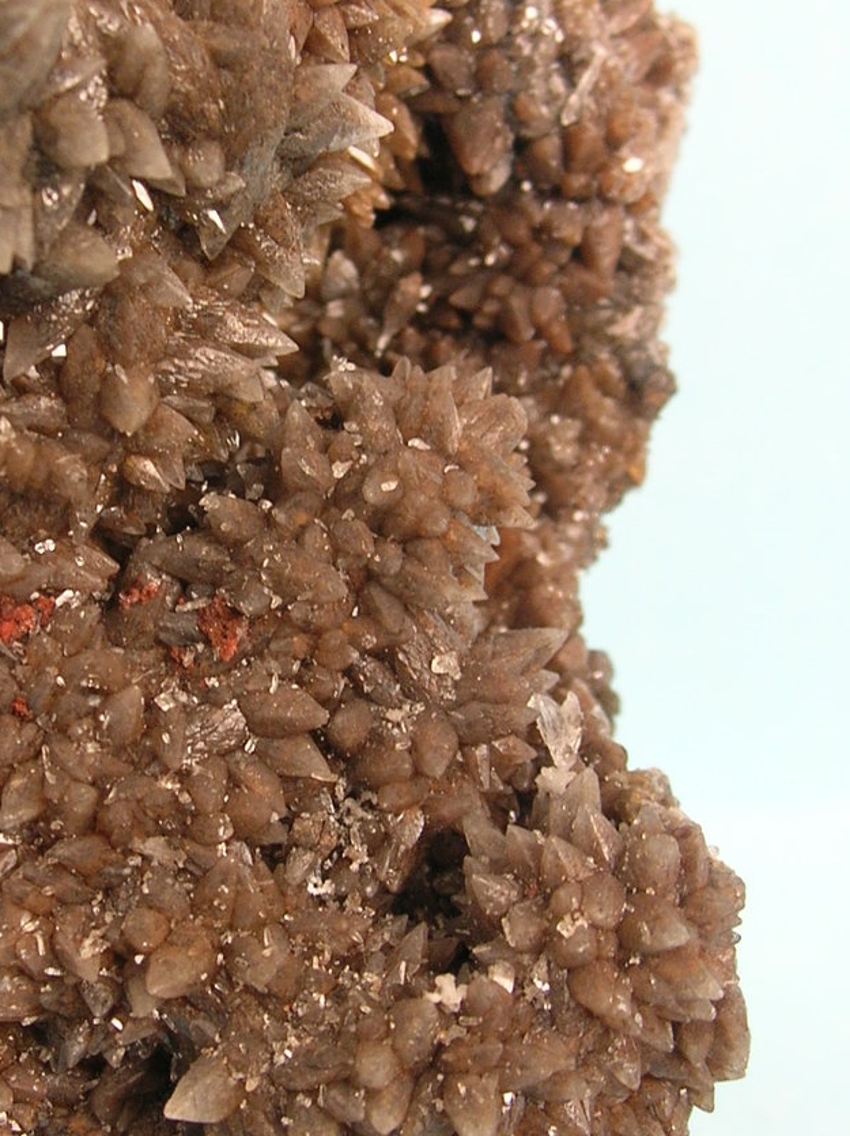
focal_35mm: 69
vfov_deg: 28.2
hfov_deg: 21.0
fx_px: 2262
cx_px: 164
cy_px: 527
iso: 50
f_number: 2.7
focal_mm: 6
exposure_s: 1/29.2
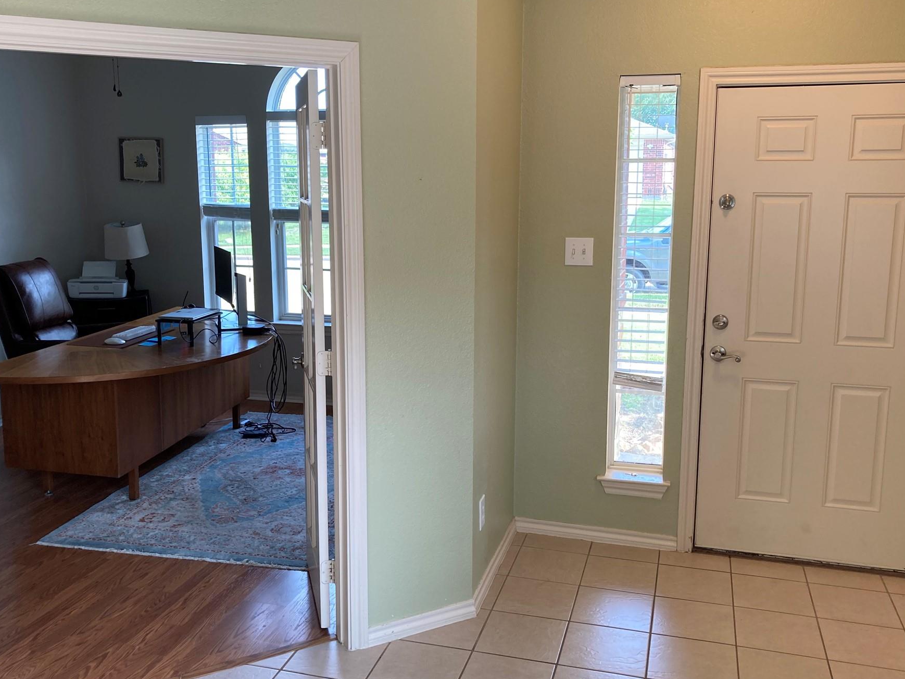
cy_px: 335
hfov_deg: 55.4
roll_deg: +0.1
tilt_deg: -9.1
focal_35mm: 33
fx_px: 863
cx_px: 445
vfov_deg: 42.9
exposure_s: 1/120
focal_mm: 3.99
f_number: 1.8
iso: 80
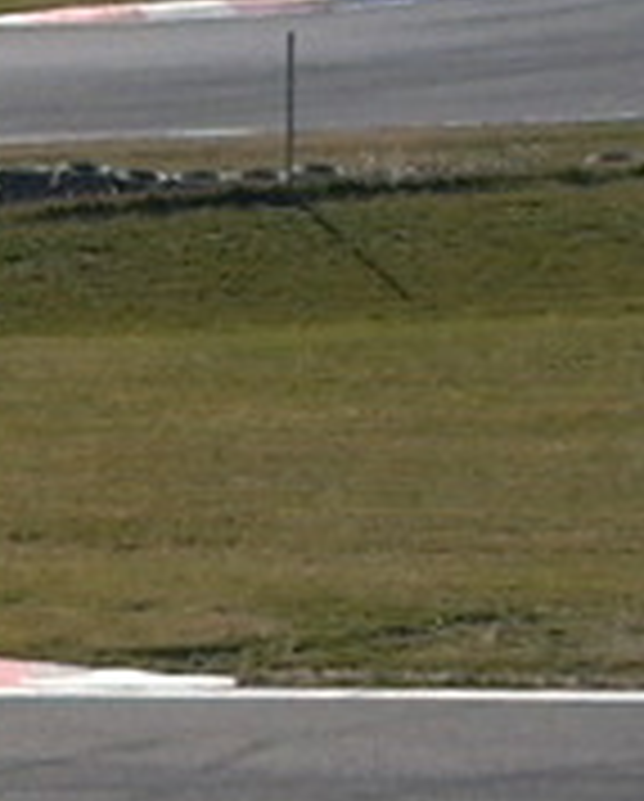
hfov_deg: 7.3
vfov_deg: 9.8
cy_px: 734
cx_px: -1076
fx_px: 4658
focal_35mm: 196
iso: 100
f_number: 8
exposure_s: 1/269
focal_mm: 5.4
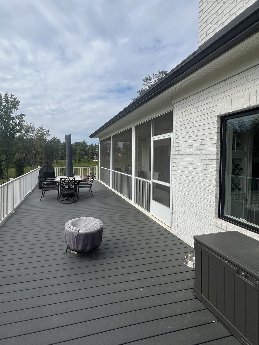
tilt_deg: -1.5
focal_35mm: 17
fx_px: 170
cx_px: 107
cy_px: 162
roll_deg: +0.1
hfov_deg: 74.1
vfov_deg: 90.9
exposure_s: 1/1727
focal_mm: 1.57
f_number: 1.8
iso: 32
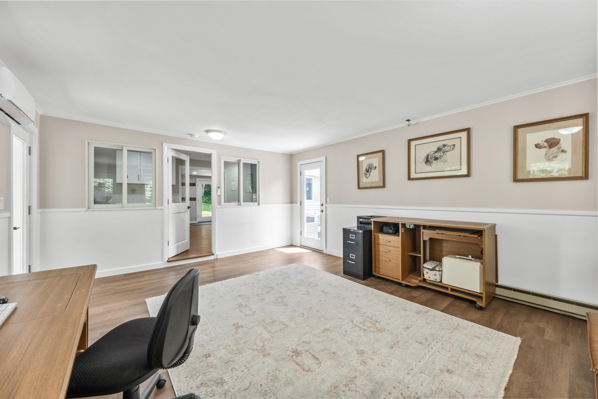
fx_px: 233
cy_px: 200
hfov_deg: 104.3
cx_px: 299
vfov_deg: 81.2
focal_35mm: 14
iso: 640
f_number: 8
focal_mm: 9.1
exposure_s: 1/10
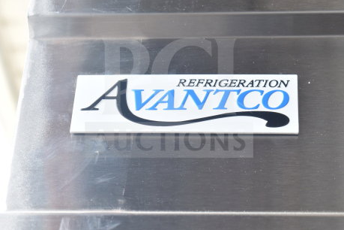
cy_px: 98
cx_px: 169
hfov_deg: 18.6
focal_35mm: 110
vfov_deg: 12.5
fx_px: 1048
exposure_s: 1/100
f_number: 5.6
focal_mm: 55
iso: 450
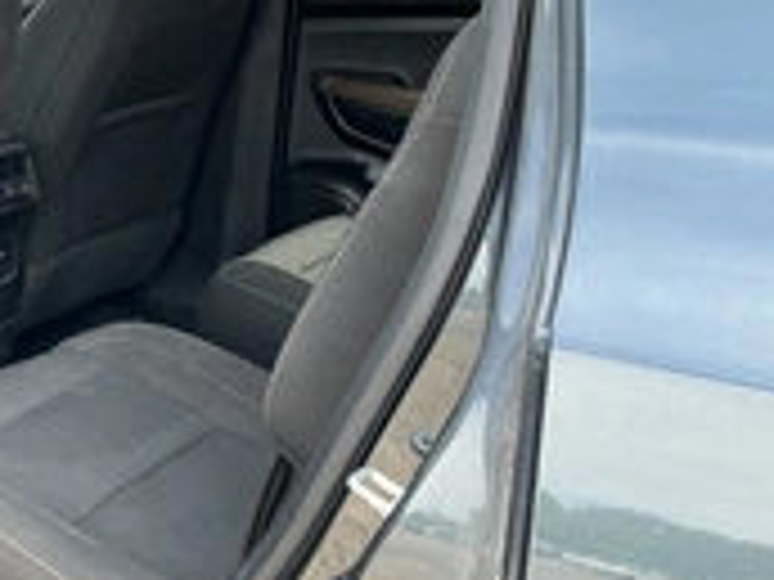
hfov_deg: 27.2
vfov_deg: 22.5
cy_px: 207
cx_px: -86
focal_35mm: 65
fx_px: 1453
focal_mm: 3
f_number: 1.8
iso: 40
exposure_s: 1/122
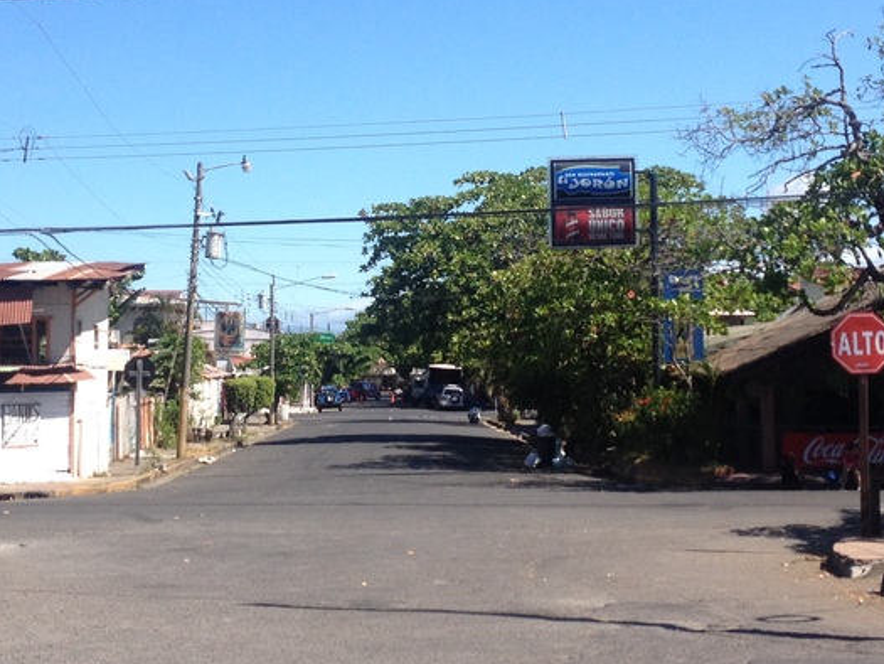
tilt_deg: -1.2
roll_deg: +0.2
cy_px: 293
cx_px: 429
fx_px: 2043
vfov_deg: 18.4
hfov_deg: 24.4
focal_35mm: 80
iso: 50
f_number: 2.4
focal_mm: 4.28
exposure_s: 1/1577
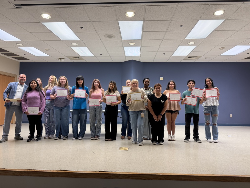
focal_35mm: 24
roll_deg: -0.5
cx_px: 125
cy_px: 94
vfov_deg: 56.8
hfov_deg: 71.6
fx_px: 173
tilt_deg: +3.0
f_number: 1.78
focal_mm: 6.76
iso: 250
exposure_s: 1/120
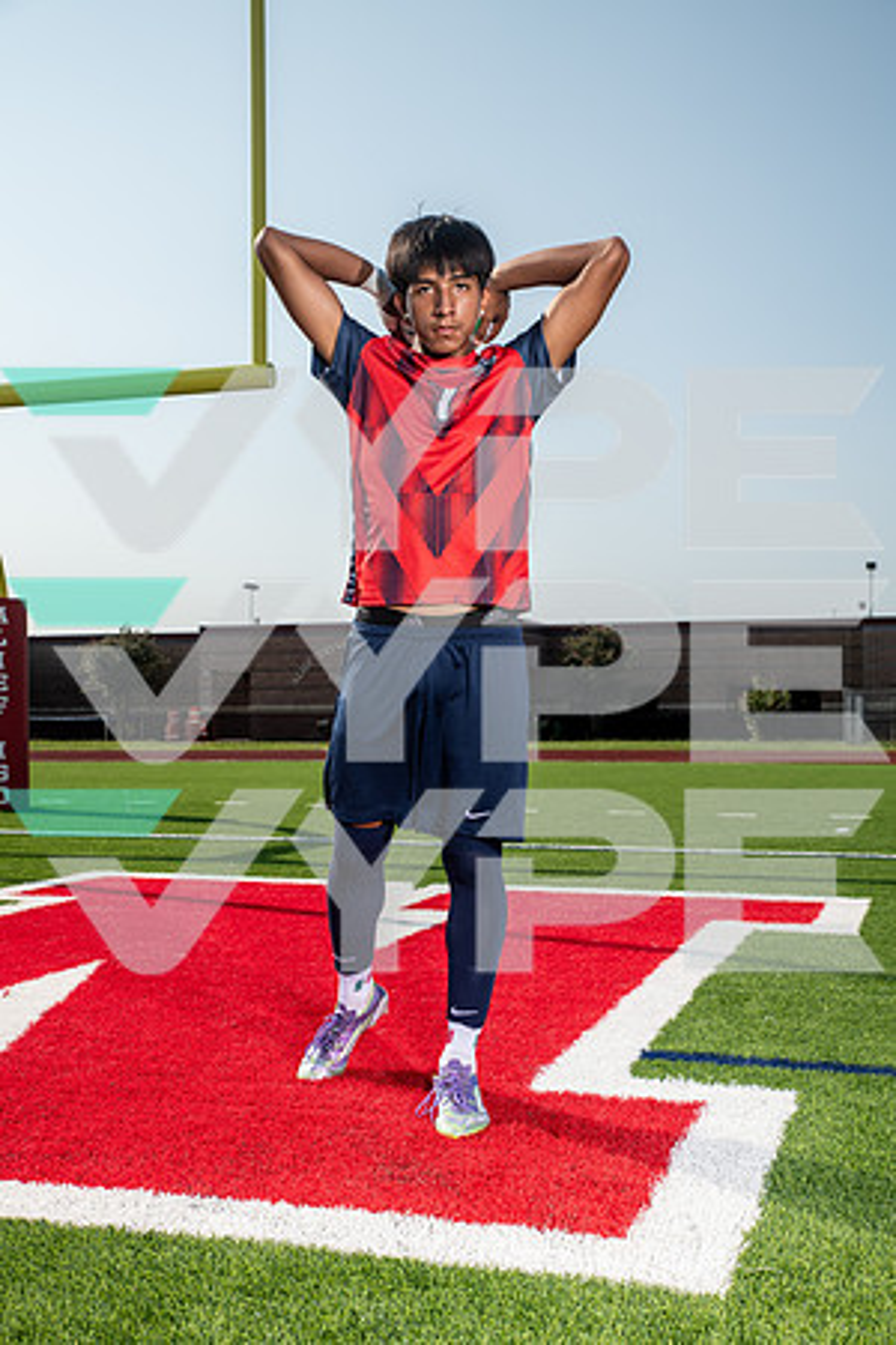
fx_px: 1493
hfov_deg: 33.4
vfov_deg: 48.5
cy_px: 672
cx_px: 448
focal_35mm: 40
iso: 100
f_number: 6.3
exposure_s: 1/400
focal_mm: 40
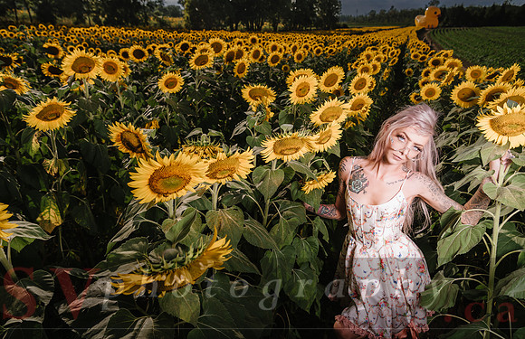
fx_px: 354
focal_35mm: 25
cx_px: 263
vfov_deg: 51.2
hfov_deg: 73.0
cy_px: 167
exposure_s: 1/250
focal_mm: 24
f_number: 5
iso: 31
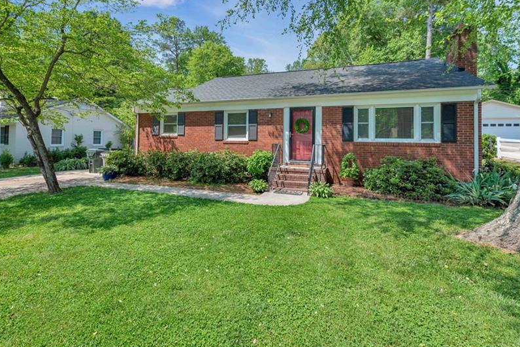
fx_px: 260
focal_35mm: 18
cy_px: 137
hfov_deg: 89.8
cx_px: 241
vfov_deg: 66.7
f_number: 8
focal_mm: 14
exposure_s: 1/200
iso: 110
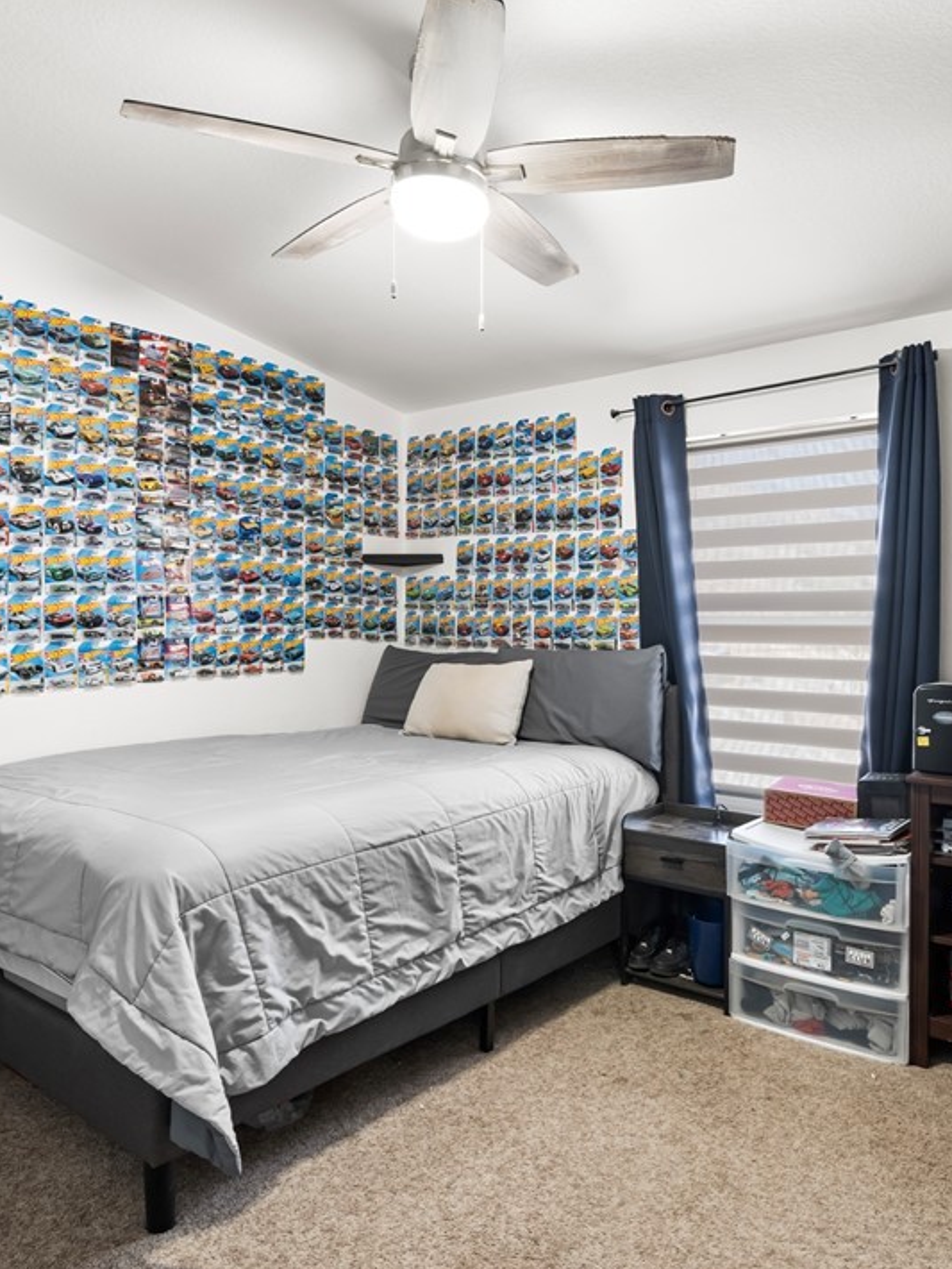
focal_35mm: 25
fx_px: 916
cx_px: 554
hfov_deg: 54.6
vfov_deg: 69.4
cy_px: 629
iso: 400
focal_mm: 17
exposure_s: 1
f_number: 8
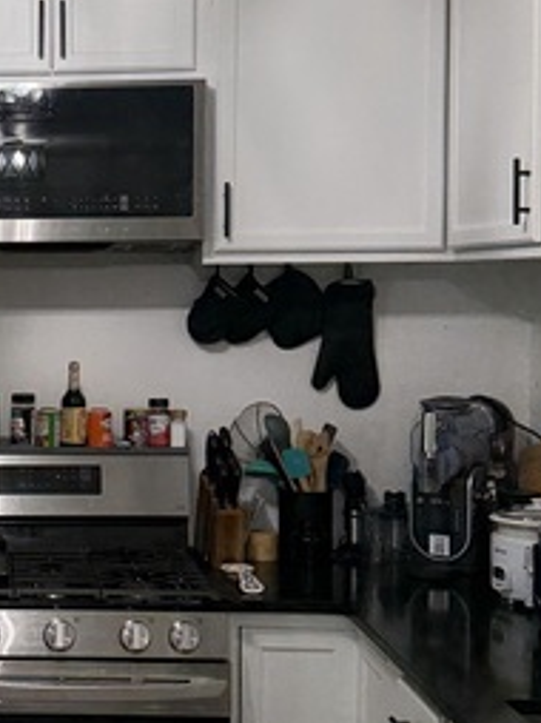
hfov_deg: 22.2
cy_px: 349
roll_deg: +0.3
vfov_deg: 30.7
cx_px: -26
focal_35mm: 63
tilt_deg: -2.4
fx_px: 1315
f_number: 1.78
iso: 400
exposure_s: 1/120
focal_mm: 6.76
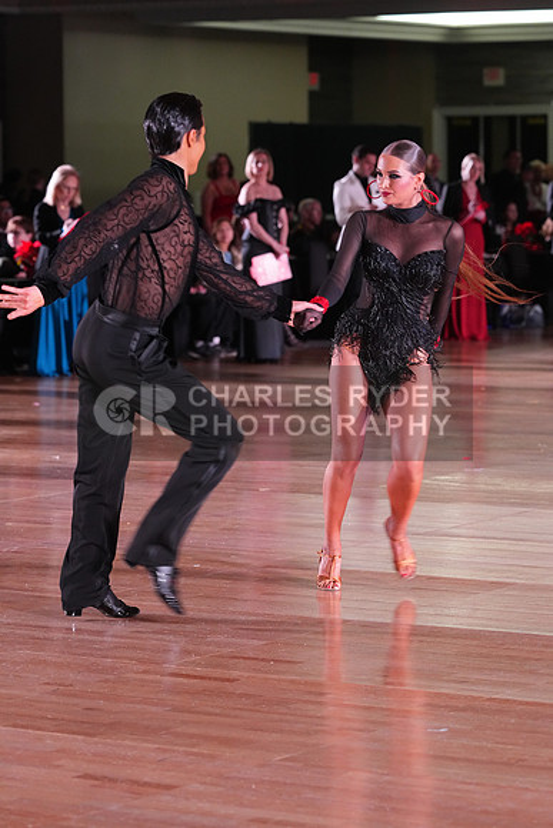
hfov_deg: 10.6
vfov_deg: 15.8
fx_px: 2993
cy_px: 414
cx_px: 276
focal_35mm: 130
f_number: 5
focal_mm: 130
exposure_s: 1/200
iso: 4000
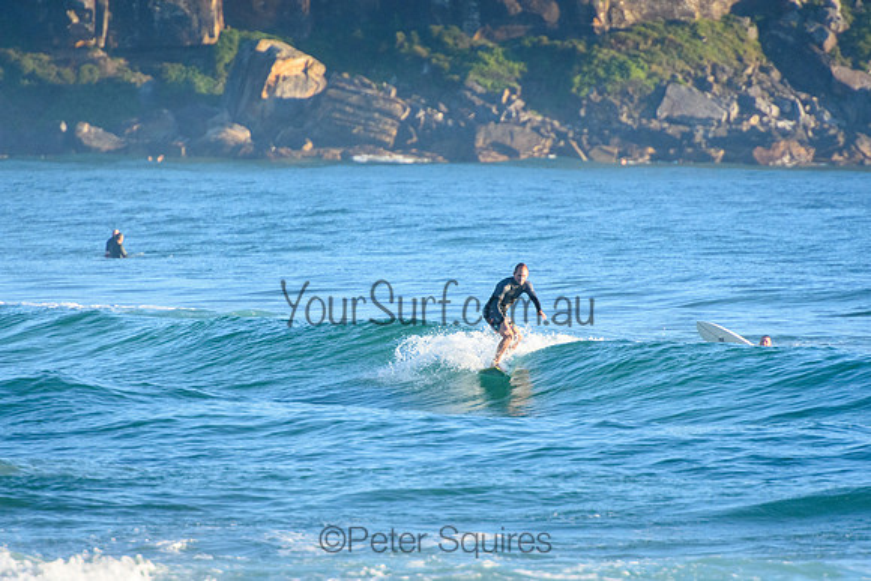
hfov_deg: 3.4
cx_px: 436
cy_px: 290
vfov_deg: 2.3
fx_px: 14519
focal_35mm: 600
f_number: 5.6
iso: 1100
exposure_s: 1/2500
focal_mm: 400
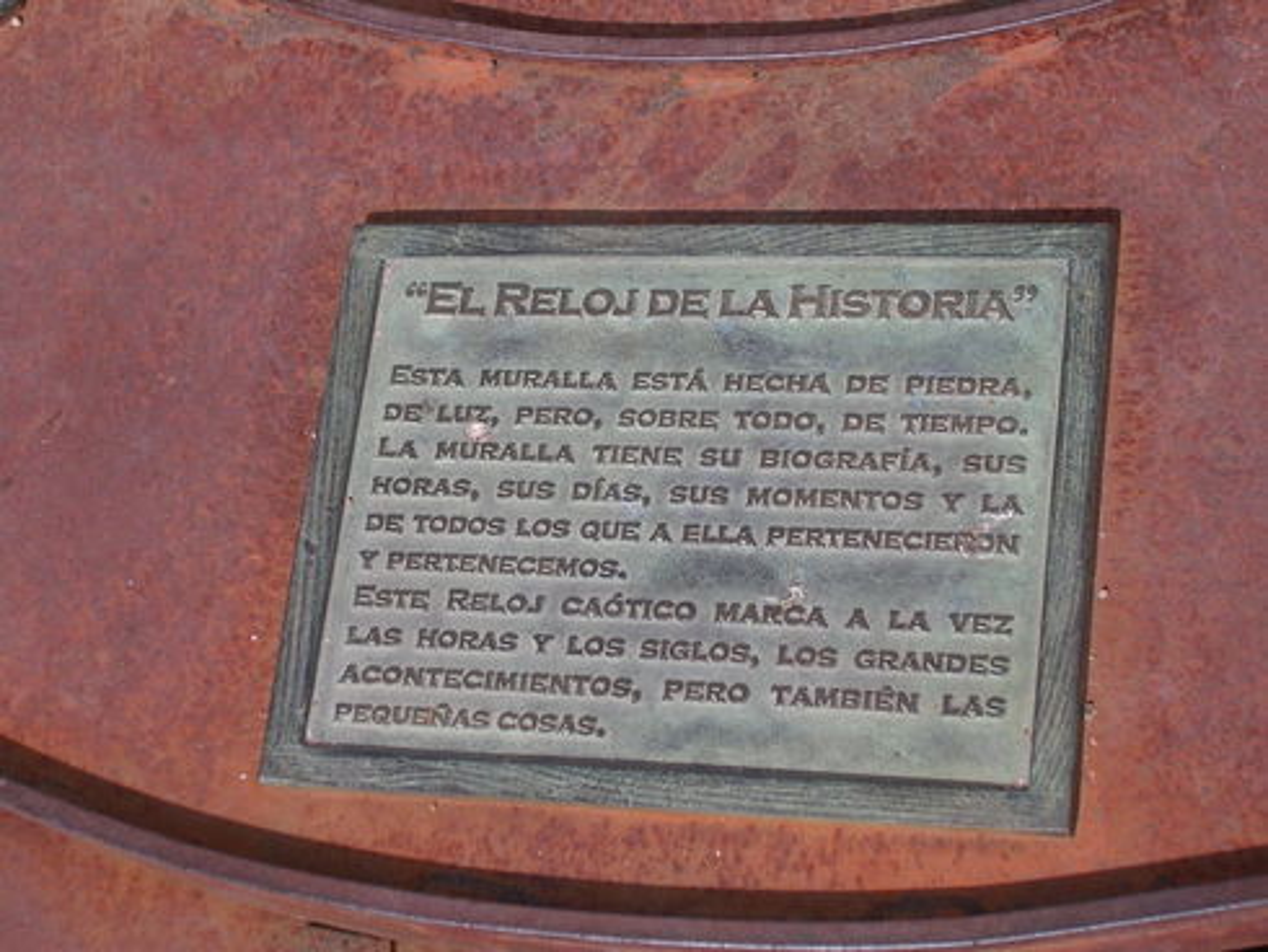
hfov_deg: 24.1
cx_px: 634
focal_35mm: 81
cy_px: 476
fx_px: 2969
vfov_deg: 18.2
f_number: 4
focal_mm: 12.3
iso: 50
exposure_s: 1/707
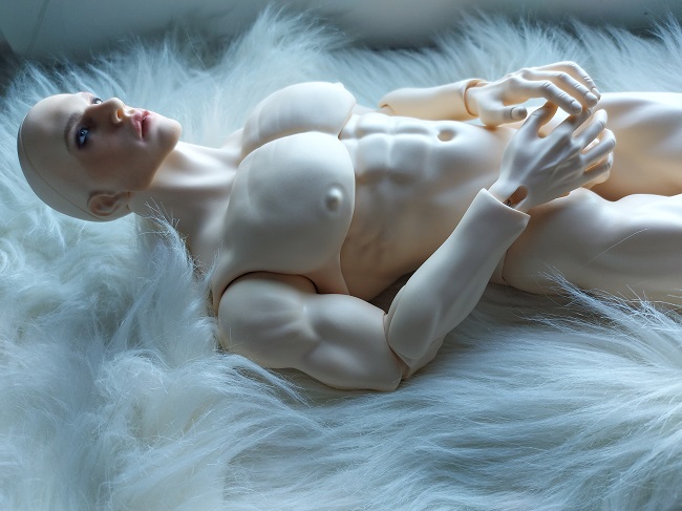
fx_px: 473
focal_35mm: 24
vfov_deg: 56.8
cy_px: 256
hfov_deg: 71.6
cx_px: 341
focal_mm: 5.23
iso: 80
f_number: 1.8
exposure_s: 1/50
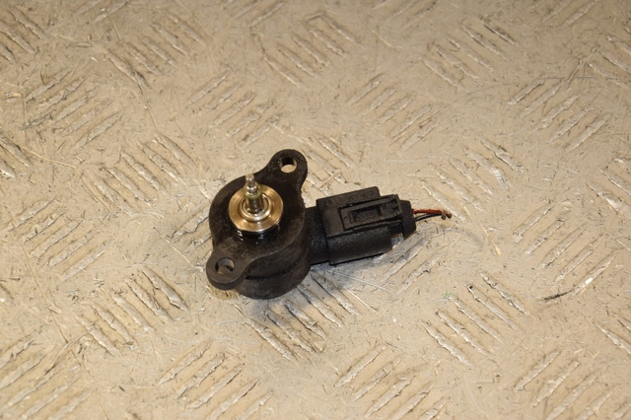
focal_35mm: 105
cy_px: 210
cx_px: 316
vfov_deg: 13.0
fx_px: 1839
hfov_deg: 19.5
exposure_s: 1/200
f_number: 7.1
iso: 800
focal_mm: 70
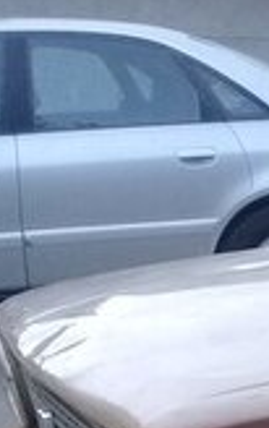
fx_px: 1543
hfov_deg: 8.2
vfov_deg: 15.4
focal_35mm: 132
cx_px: 844
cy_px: 463
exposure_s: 1/140
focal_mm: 3.3
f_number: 2.2
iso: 50
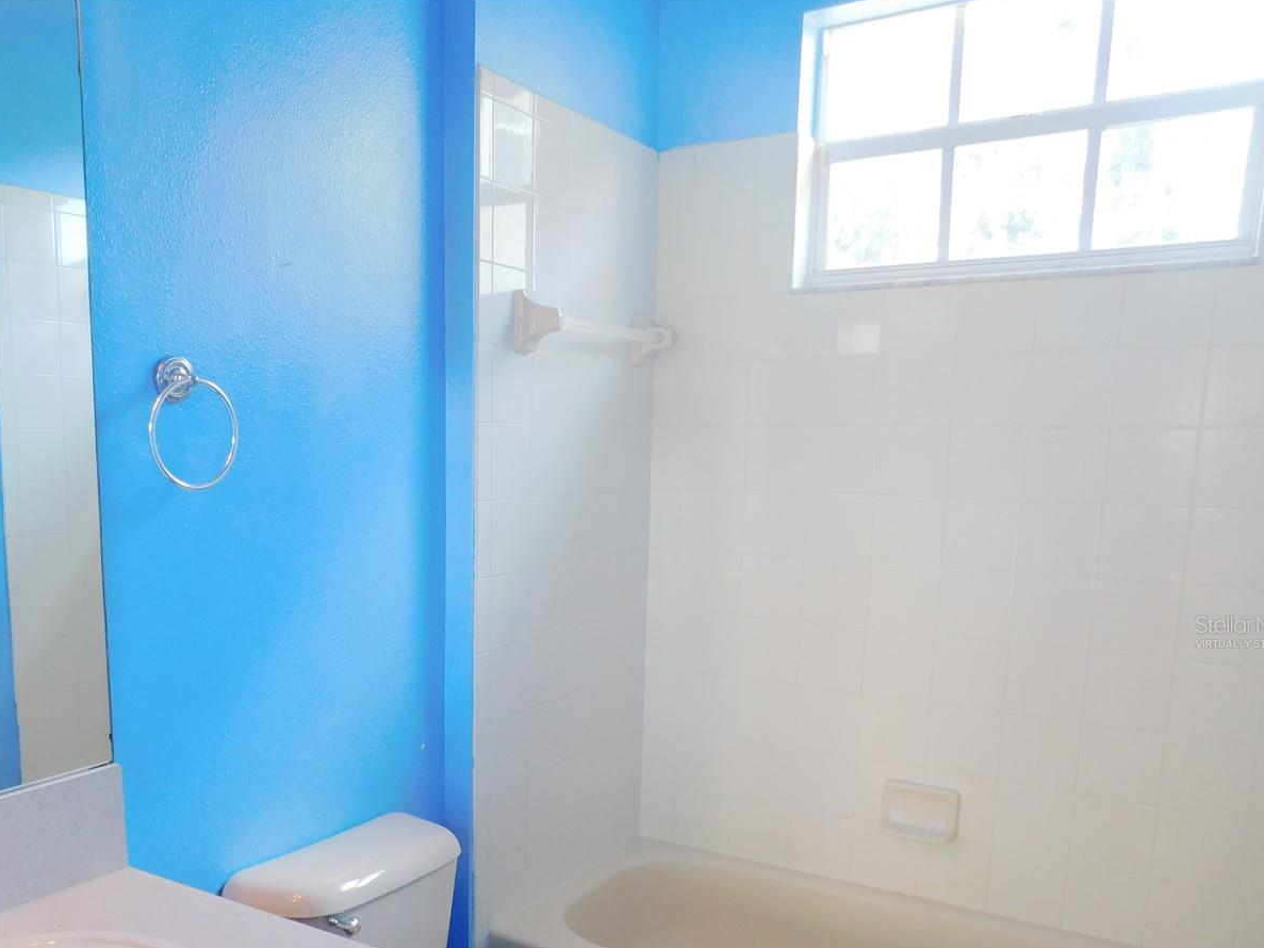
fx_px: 1132
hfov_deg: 57.4
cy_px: 632
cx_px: 446
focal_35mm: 31
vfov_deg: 44.8
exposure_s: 1/30
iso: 140
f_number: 3
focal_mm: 4
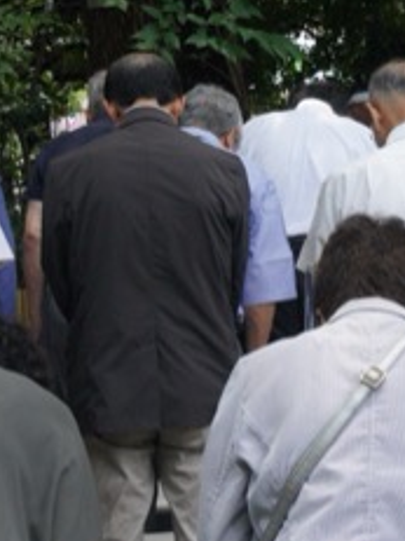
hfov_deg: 12.8
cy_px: 326
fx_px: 1749
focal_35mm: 112
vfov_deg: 17.6
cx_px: 510
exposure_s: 1/200
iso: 2000
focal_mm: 28
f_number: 8
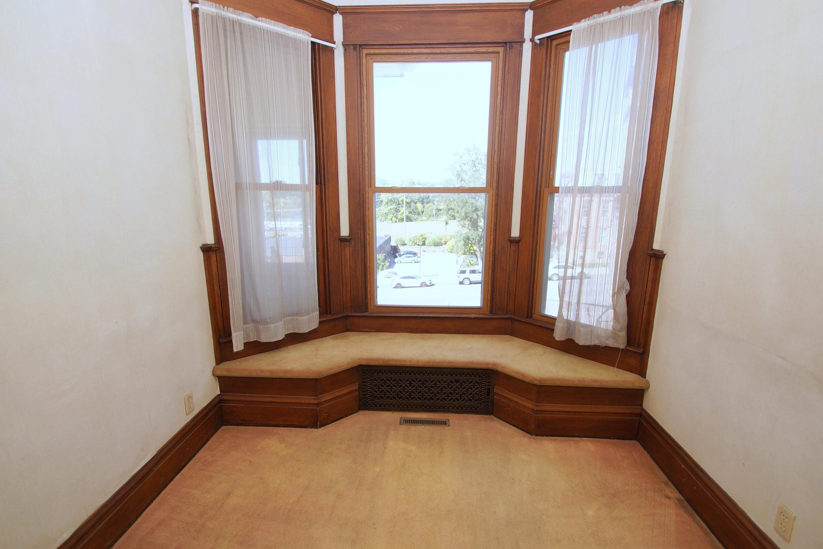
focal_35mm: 16
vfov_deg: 73.7
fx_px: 366
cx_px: 416
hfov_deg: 96.7
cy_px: 283
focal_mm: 10
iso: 100
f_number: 4.5
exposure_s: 1/80
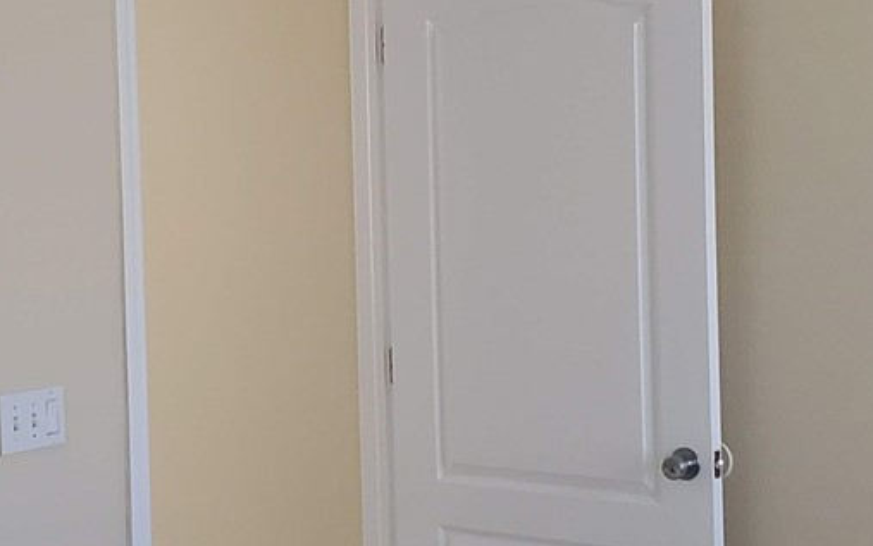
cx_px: 344
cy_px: 189
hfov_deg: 23.8
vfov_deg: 15.0
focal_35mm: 87
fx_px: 2070
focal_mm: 4.3
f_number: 2.4
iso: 250
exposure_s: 1/60
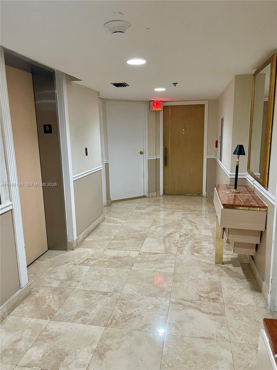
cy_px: 185
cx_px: 138
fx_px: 267
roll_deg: +1.0
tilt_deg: -11.4
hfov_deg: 54.9
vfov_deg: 69.4
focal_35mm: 25
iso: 320
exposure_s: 1/60
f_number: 1.6
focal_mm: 5.1
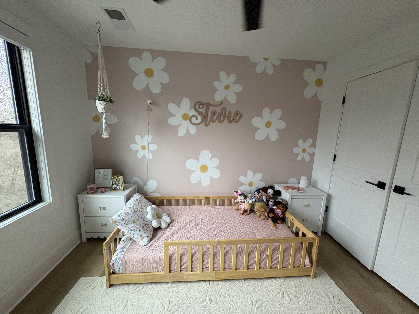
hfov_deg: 102.1
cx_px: 210
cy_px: 157
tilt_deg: -7.7
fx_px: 169
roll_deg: -1.5
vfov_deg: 85.7
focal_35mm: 14
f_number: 2.2
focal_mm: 2.22
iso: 200
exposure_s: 1/60
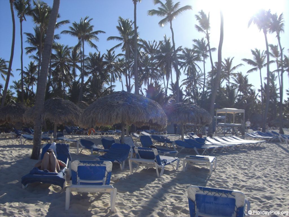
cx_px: 144
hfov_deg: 49.0
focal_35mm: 38
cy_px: 108
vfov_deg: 37.7
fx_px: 317
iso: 64
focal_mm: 6.2
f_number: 8
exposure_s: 1/200
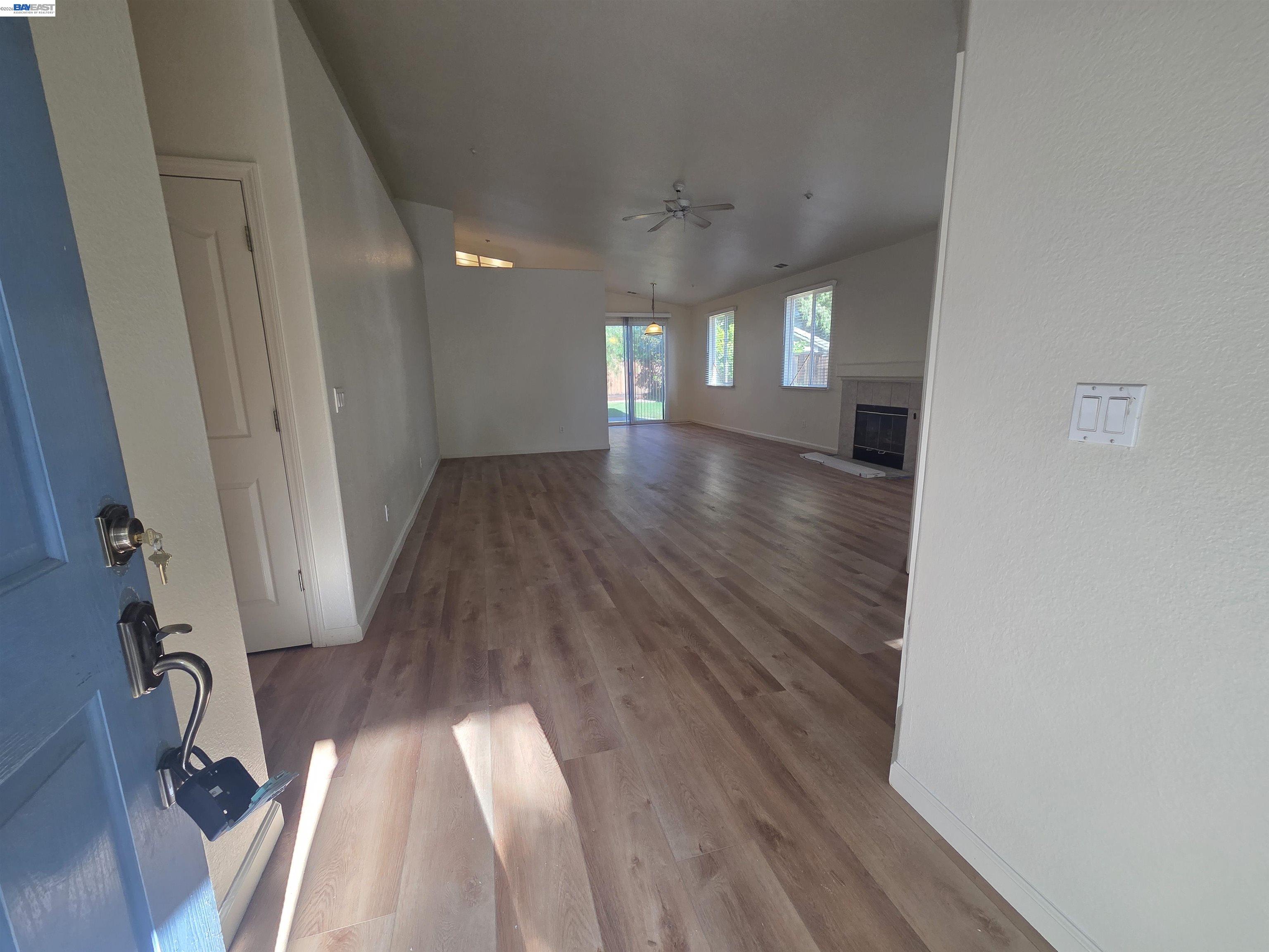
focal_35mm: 13
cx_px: 634
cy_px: 476
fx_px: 477
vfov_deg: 89.9
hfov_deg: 106.2
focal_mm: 2.2
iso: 160
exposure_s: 1/120
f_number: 2.2
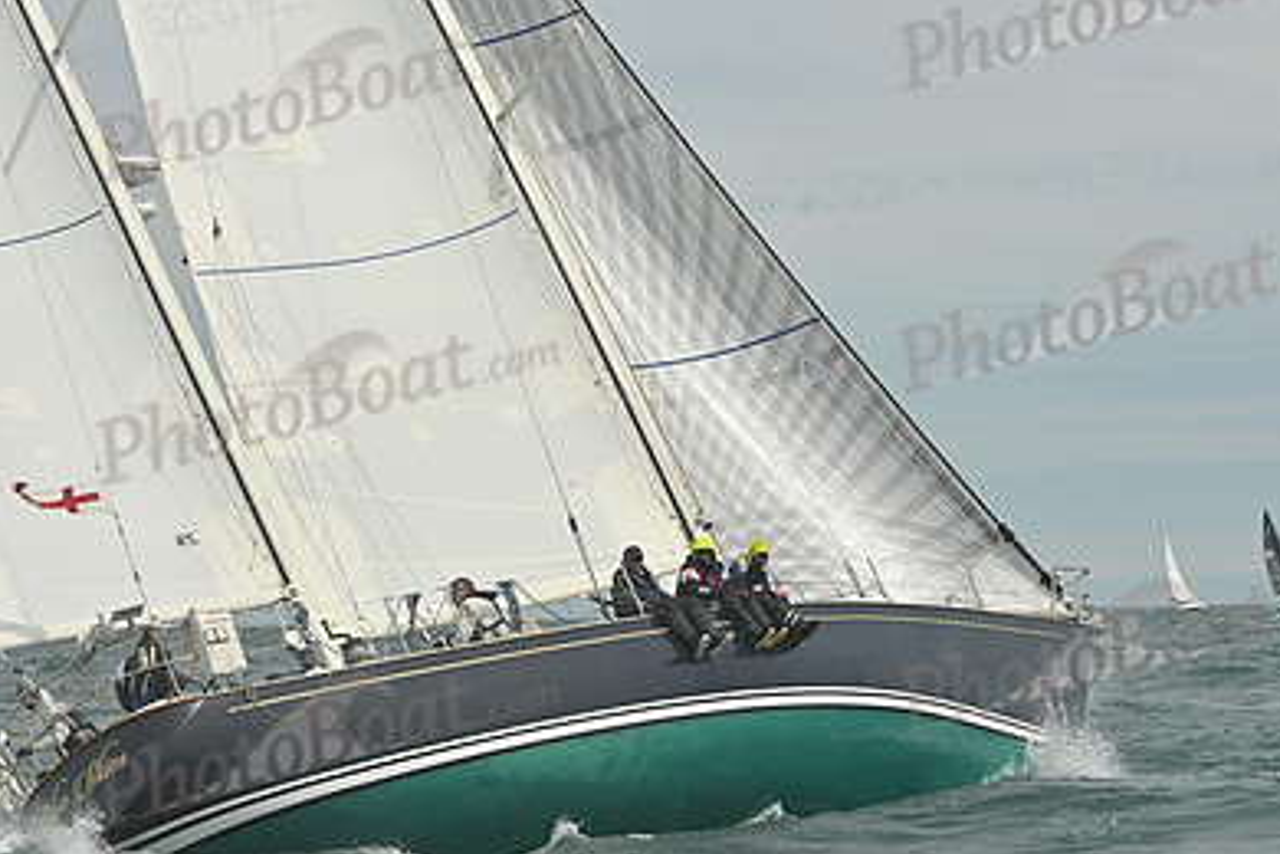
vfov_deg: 13.2
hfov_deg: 19.6
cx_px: 732
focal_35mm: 104
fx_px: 3697
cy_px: 524
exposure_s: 1/1250
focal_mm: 70
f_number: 13
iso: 320
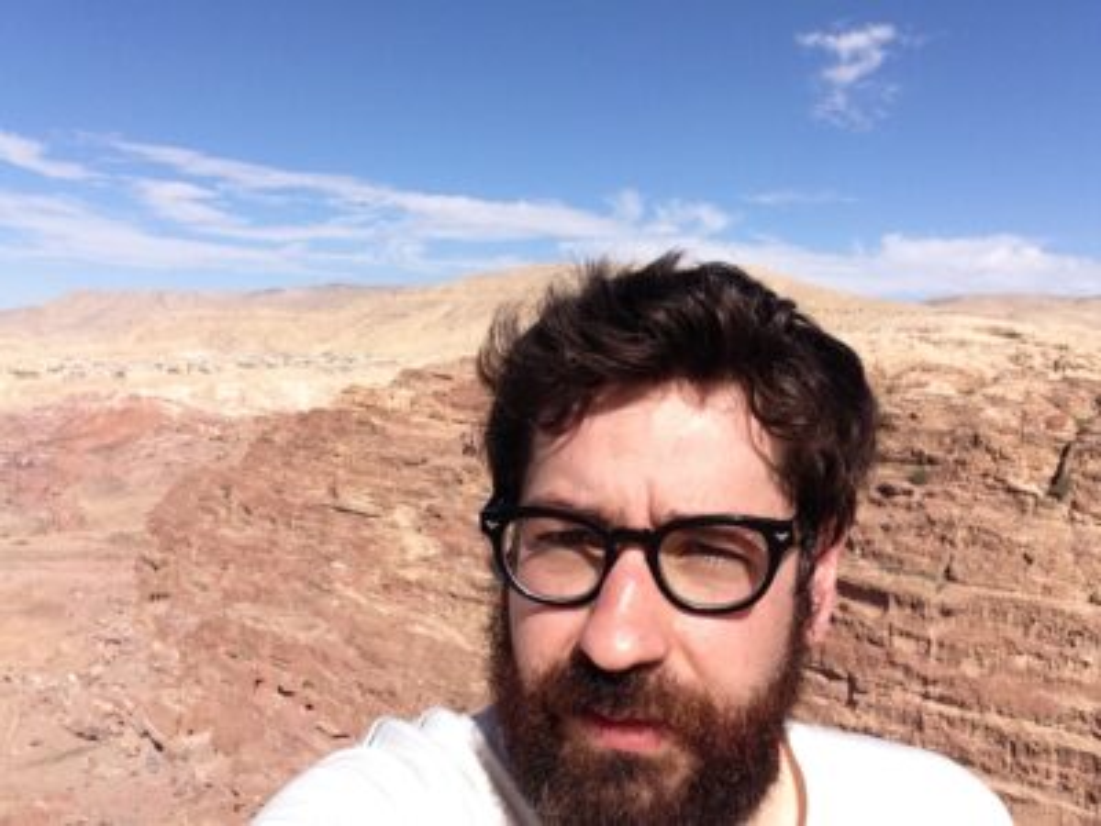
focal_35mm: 35
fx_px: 1113
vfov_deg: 40.7
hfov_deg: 52.6
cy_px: 413
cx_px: 550
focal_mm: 2.18
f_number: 2.4
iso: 32
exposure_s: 1/1647
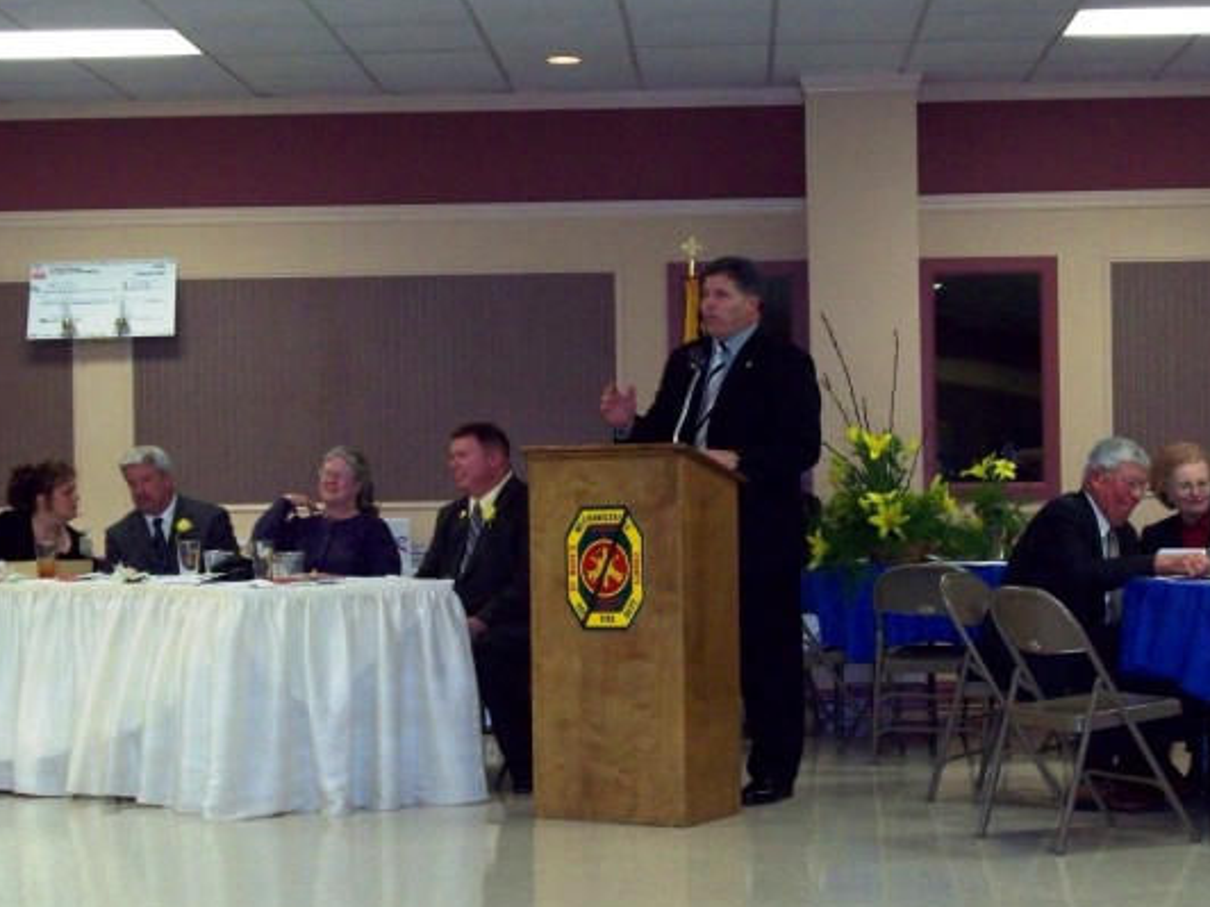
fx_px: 2692
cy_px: 482
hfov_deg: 25.3
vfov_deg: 19.1
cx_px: 673
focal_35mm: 77
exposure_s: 1/63.7
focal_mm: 10.7
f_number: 3.8
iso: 200
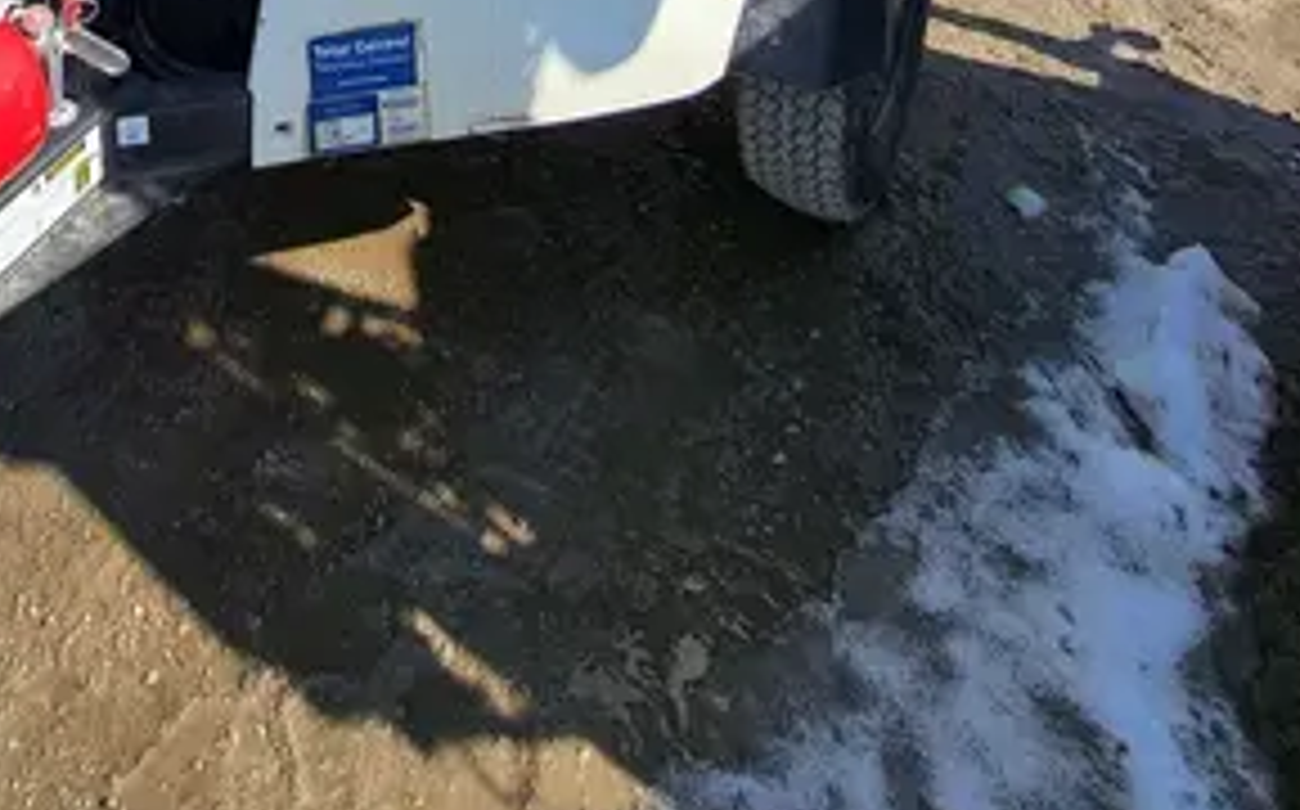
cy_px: -547
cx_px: 229
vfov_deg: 23.8
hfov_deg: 51.3
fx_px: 1239
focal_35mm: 35
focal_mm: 1.74
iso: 32
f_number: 2.2
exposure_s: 1/1030
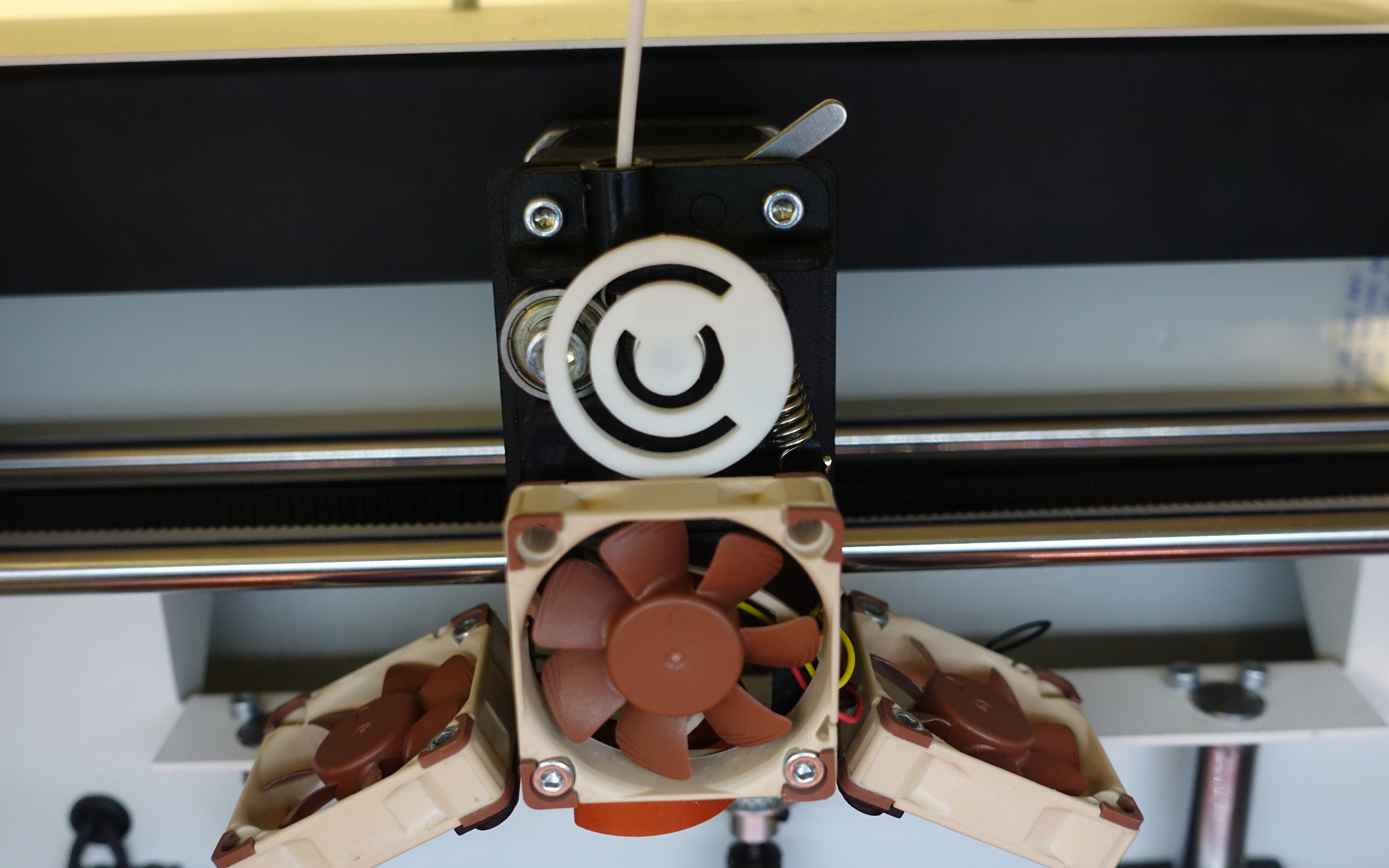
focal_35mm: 41
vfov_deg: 31.2
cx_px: 692
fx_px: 1552
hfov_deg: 48.2
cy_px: 454
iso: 800
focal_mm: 14.5
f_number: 2.8
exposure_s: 1/20
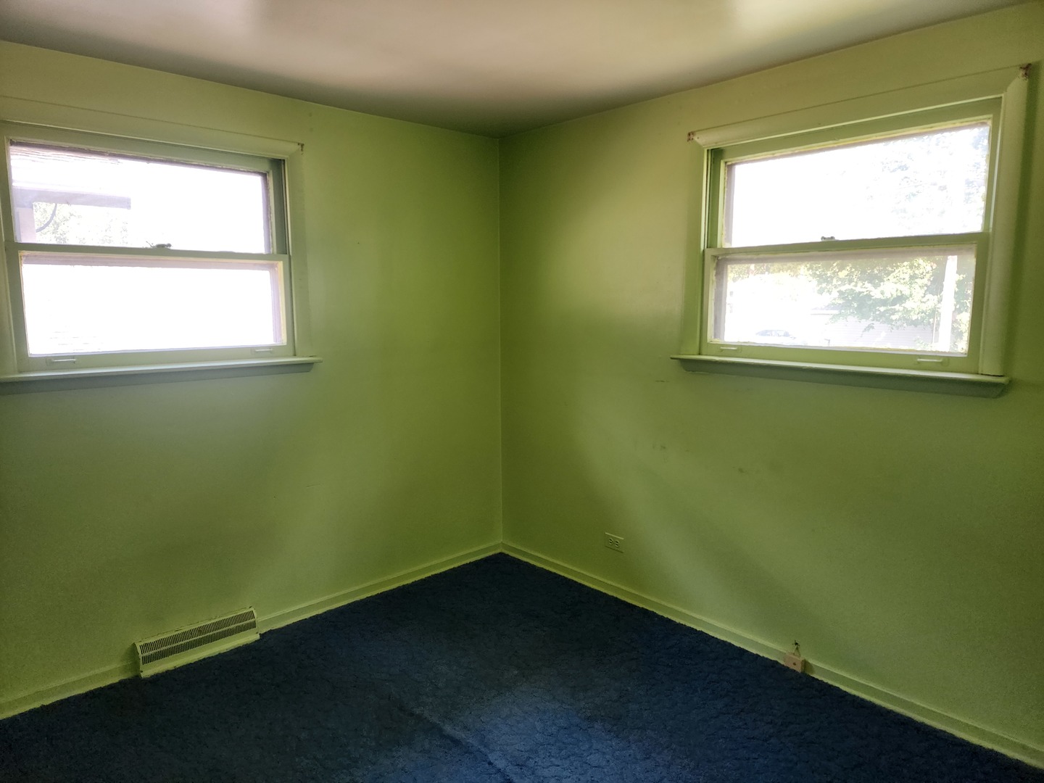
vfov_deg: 58.9
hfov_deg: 73.9
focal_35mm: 23
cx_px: 522
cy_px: 392
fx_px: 694
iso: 160
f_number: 1.8
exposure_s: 1/180
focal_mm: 6.4
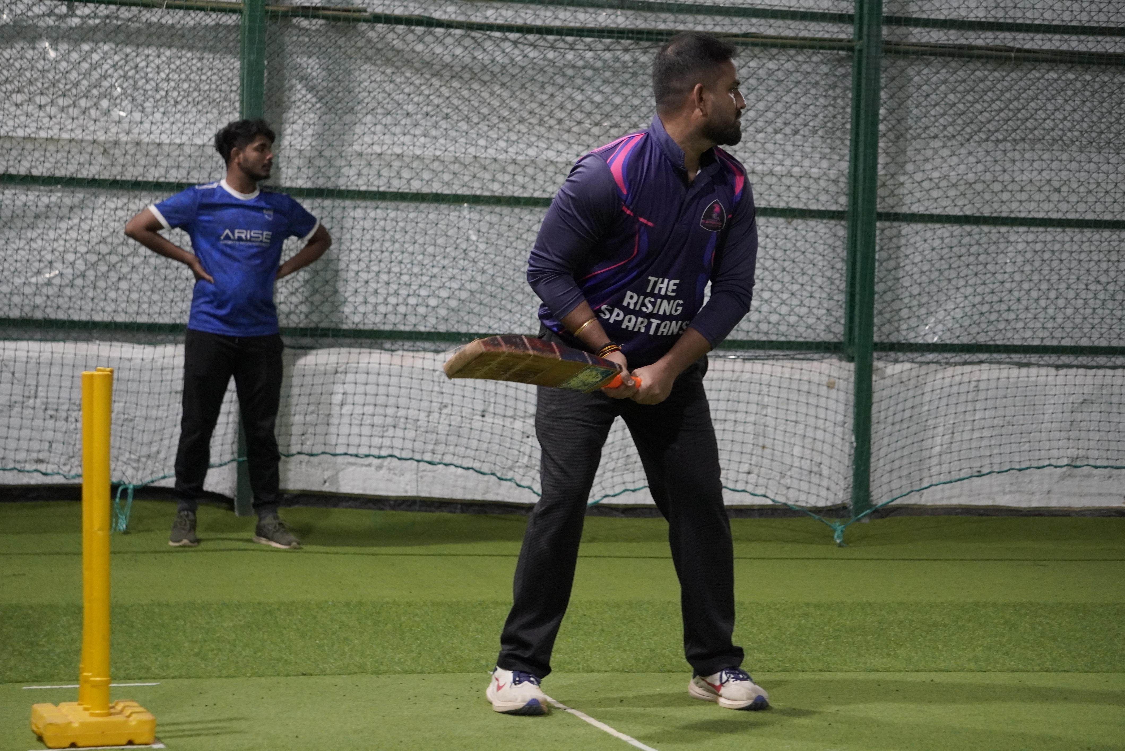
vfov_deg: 16.6
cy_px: 376
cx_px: 562
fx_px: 2579
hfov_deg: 24.6
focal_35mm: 82
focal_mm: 55
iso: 3200
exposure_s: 1/200
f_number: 4.5
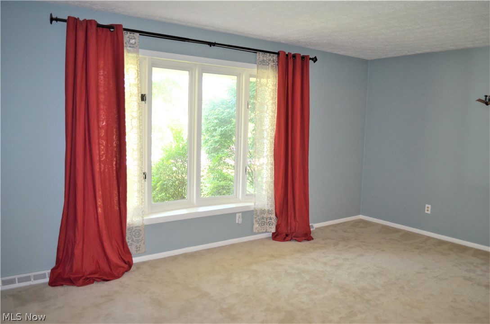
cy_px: 162
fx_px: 367
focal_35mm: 27
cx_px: 245
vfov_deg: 47.7
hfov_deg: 67.5
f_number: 3.5
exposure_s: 1/80
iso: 400
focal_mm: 18
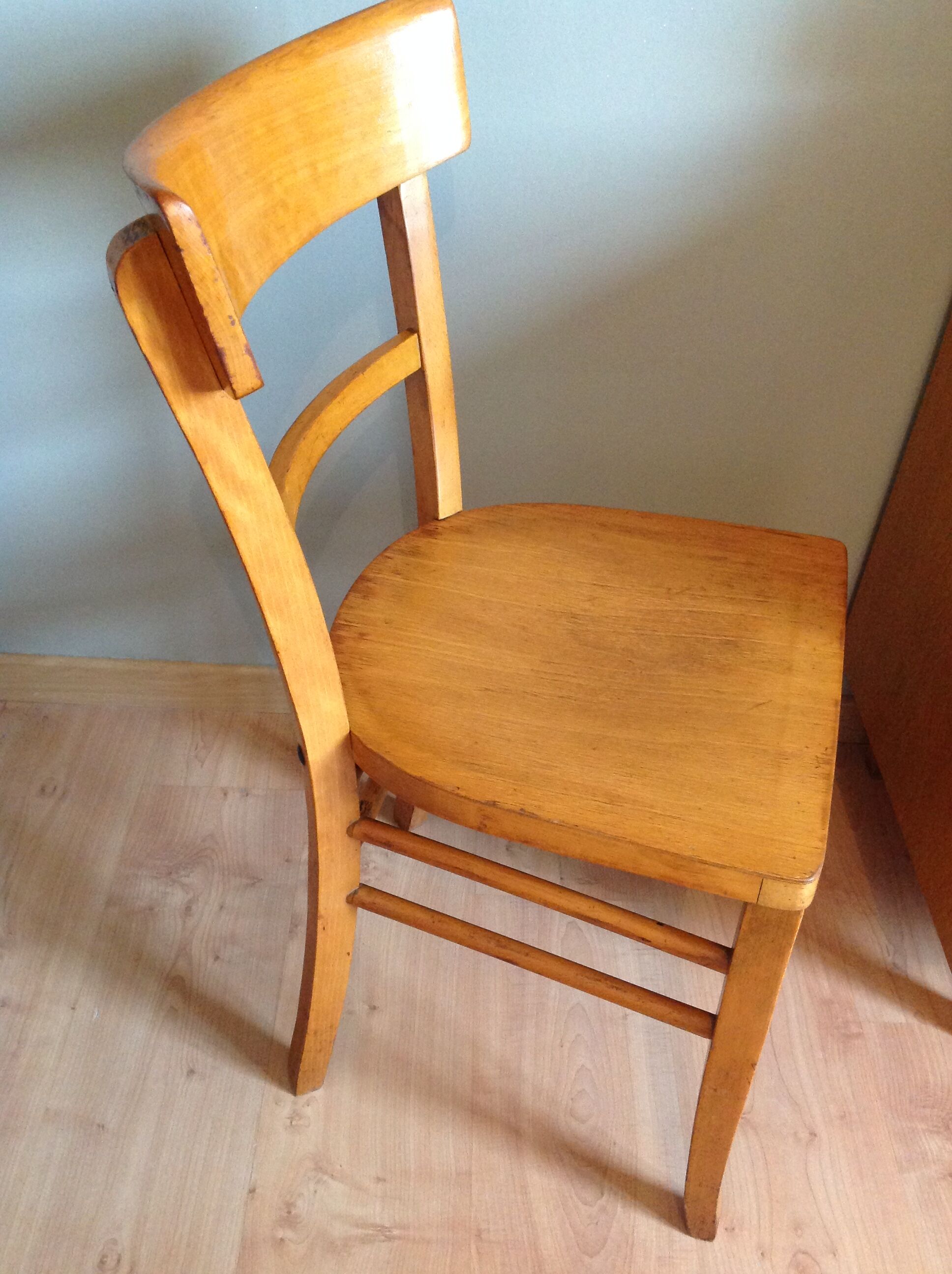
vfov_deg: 52.7
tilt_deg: -39.9
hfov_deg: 40.6
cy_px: 637
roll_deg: -2.3
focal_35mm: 35
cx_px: 476
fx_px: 1287
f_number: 2.4
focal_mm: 4.28
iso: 250
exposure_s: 1/15
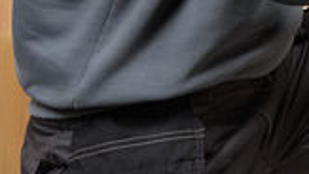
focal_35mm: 150
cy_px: -121
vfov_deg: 7.9
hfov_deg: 13.5
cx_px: 466
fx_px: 1230
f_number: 9
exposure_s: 1/125
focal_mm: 35
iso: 800
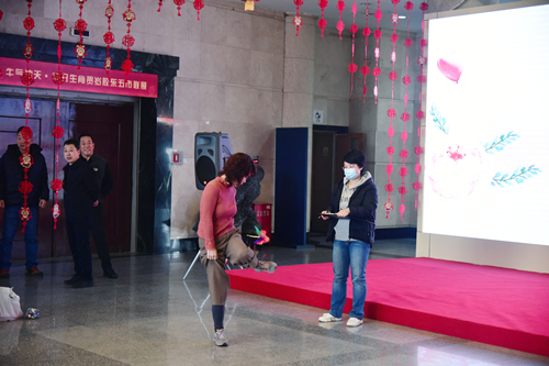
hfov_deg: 34.5
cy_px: 183
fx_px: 884
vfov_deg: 23.4
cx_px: 274
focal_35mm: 58
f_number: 4
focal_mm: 58
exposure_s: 1/200
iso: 3200
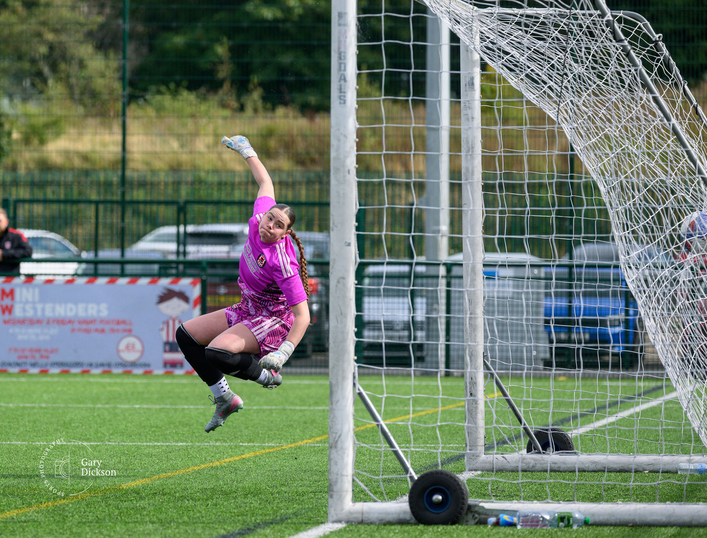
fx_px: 6385
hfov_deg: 6.3
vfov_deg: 4.8
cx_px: 243
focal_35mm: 311
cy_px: 247
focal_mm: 240
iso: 560
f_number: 5
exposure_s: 1/1600
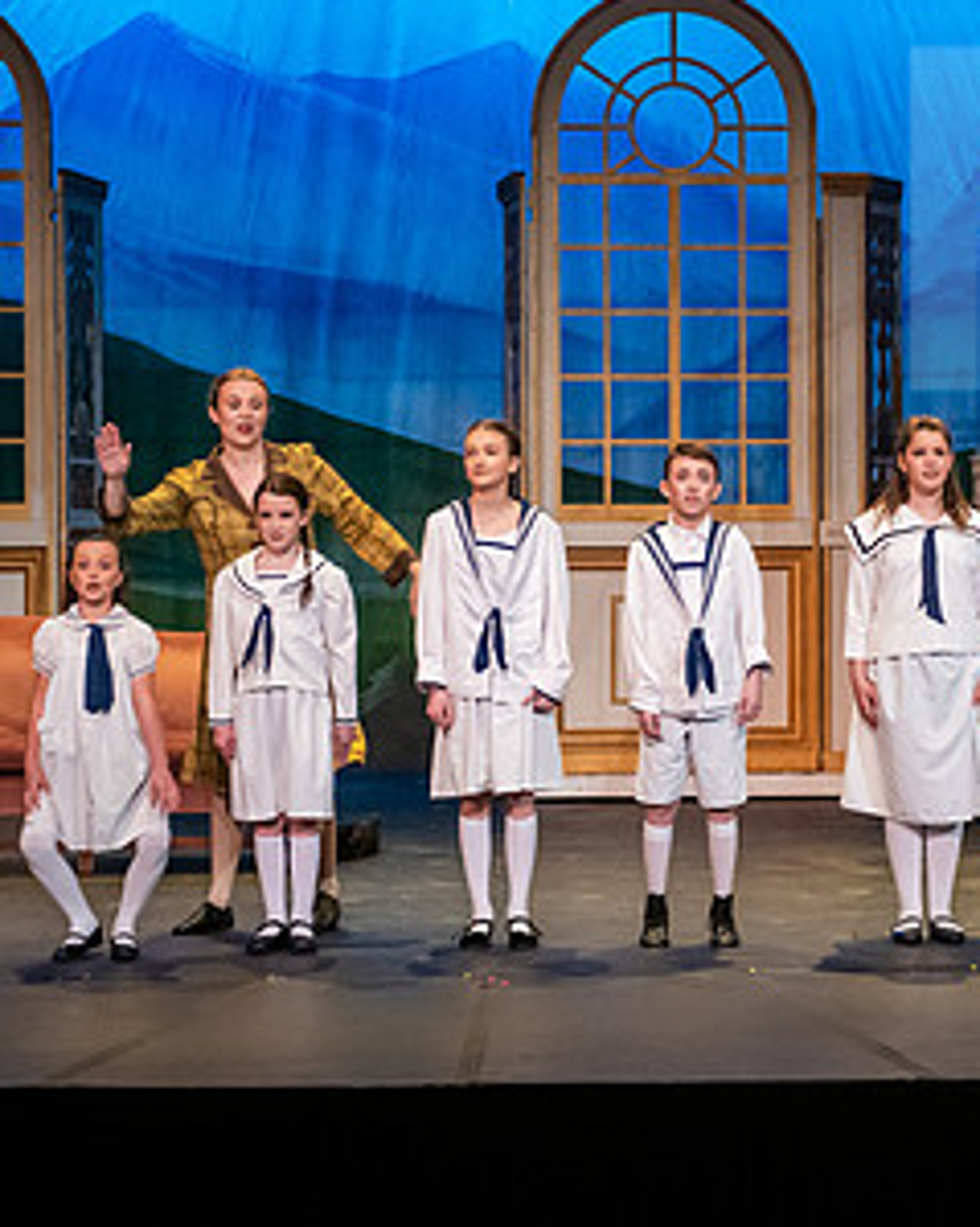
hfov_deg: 13.6
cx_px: 787
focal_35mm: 113
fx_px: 4099
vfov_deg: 17.0
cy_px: 544
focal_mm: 62
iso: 2500
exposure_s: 1/200
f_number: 3.2
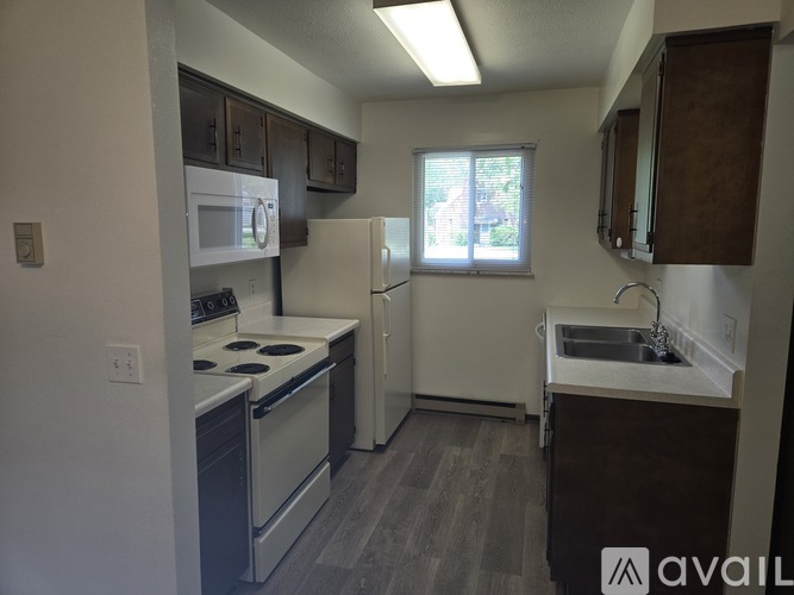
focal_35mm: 23
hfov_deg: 73.9
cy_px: 298
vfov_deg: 58.9
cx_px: 397
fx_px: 527
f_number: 1.8
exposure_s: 1/60
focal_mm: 5.4
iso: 40
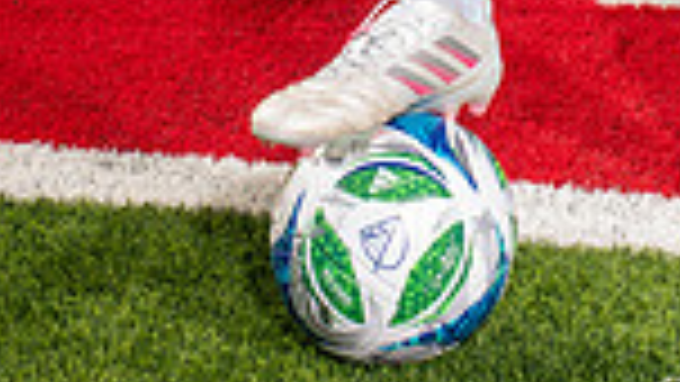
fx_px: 2146
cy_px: -553
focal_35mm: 119
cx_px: 657
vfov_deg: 9.1
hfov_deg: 17.6
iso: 100
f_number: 6.3
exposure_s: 1/400
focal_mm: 38
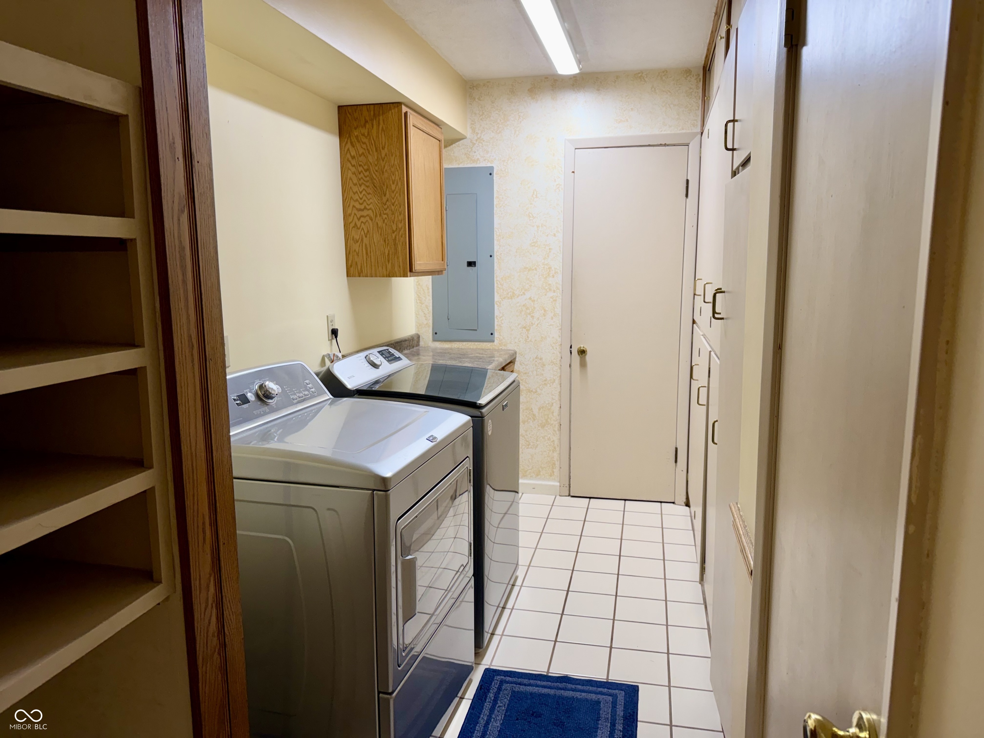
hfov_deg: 71.6
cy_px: 369
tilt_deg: -9.3
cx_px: 492
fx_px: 682
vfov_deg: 56.8
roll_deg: -0.1
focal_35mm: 24
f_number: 1.78
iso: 100
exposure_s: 1/120
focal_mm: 6.76
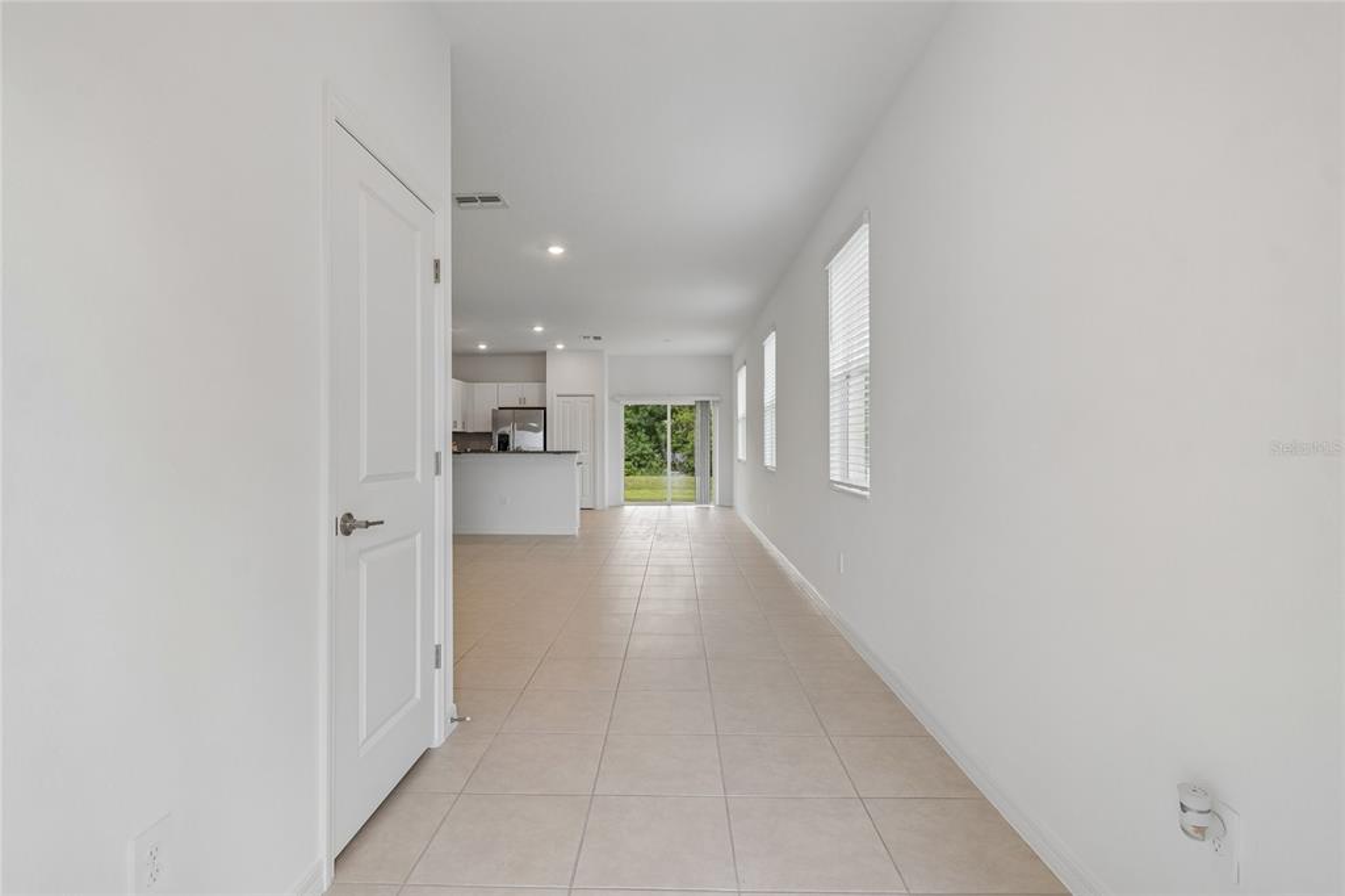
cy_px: 448
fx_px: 598
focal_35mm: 16
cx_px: 672
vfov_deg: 73.7
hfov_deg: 96.8
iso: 100
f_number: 7.1
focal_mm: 11
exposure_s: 1/5
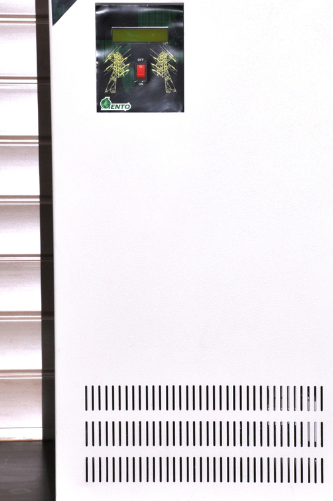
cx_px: 190
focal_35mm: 115
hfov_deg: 11.9
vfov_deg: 17.8
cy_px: 234
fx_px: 1601
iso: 250
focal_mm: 58
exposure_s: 1/125
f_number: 16
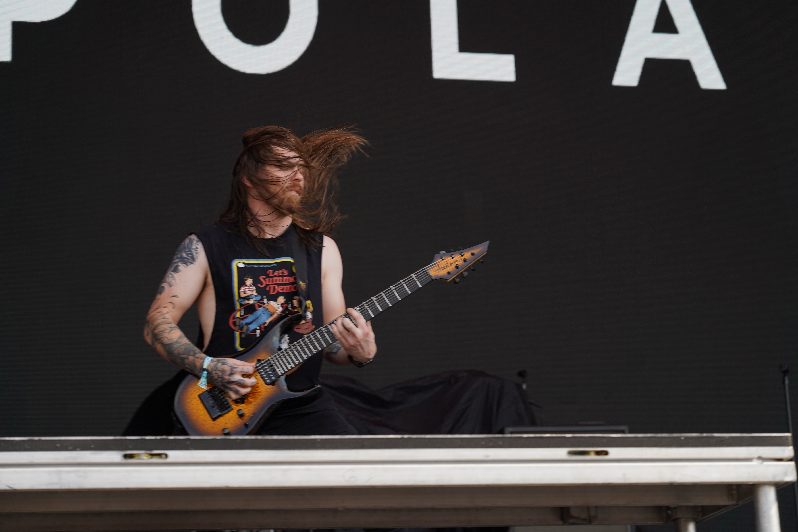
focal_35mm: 105
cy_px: 266
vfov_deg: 13.0
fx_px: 2327
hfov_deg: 19.5
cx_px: 399
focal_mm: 105
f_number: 5.6
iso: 100
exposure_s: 1/250
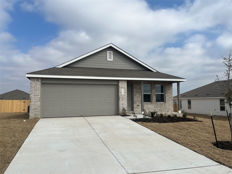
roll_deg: +0.6
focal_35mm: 26
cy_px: 87
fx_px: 174
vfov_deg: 53.1
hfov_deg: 67.3
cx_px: 116
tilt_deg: +5.5
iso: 50
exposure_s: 1/6494
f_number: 1.6
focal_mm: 5.1
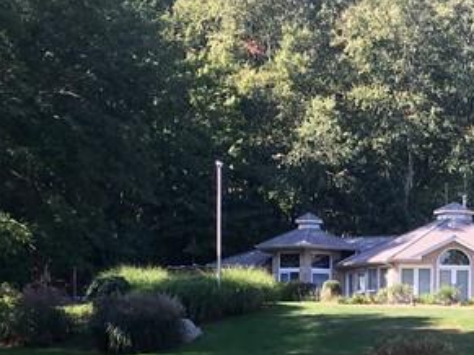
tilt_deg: -4.4
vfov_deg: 13.9
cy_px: 464
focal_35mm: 102
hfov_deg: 18.6
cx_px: 508
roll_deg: +0.7
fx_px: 1396
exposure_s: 1/236
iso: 25
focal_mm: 4.15
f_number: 2.2
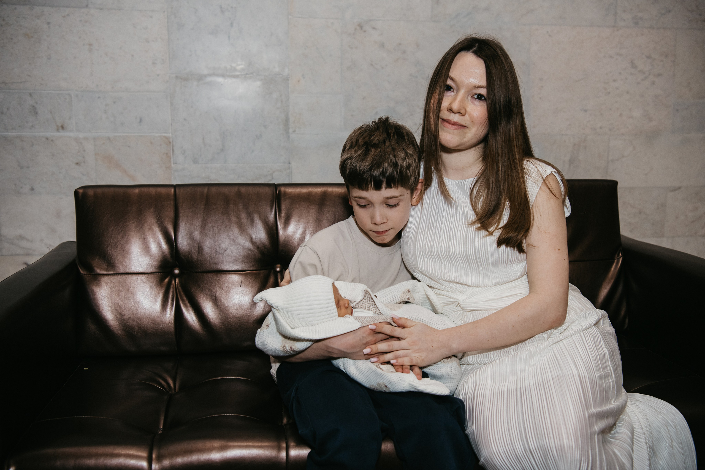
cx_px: 359
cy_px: 230
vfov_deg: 38.2
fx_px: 679
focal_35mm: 35
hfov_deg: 54.9
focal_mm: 34
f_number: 4
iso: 320
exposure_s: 1/160
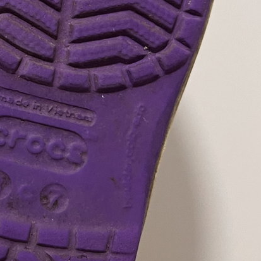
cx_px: -114
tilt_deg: -10.7
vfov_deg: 18.4
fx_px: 785
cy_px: 7
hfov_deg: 17.3
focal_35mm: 92
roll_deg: +22.5
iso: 125
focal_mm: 5.1
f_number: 1.6
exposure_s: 1/50
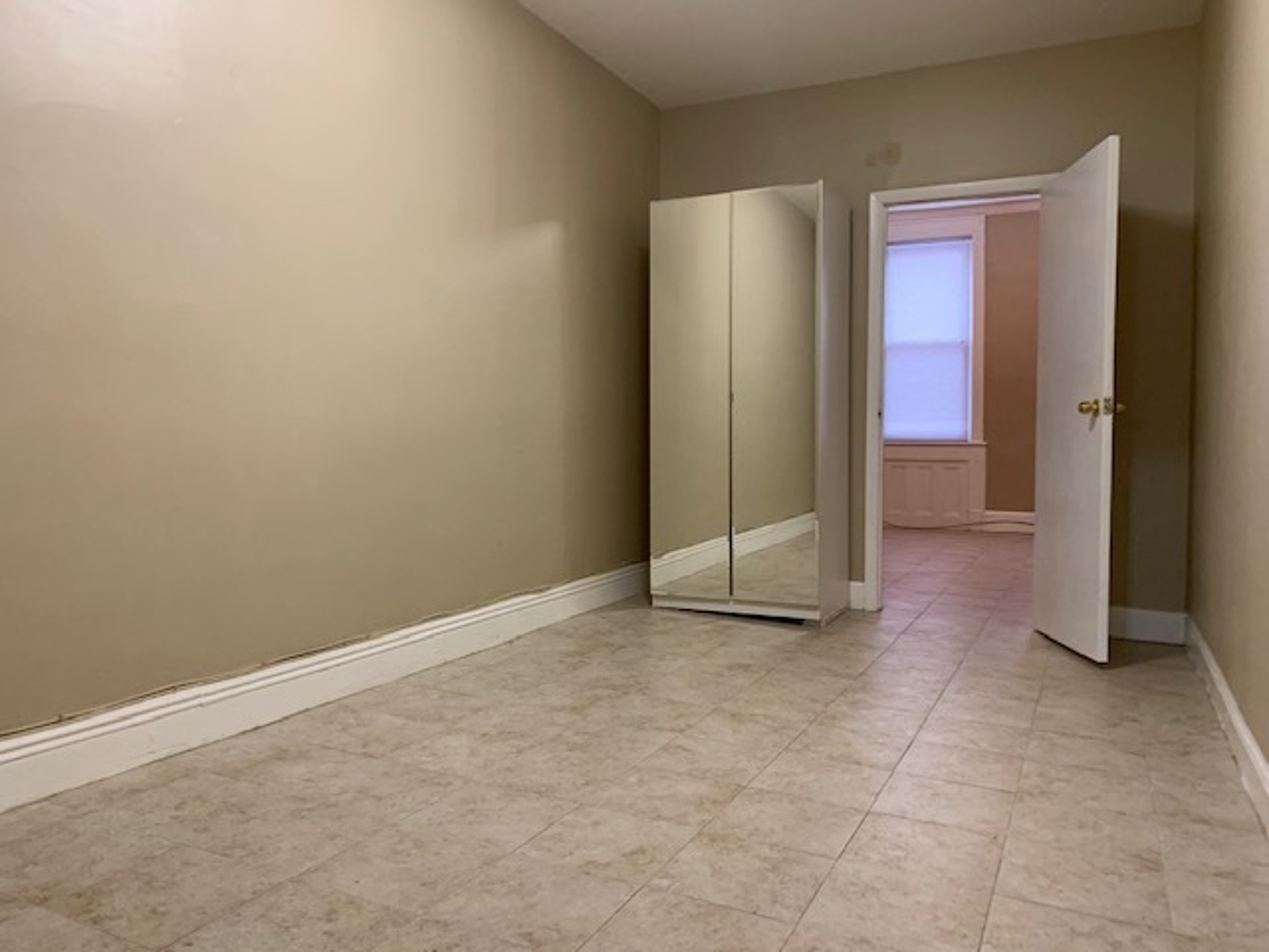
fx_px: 953
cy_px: 476
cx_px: 634
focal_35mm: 26
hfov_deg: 67.3
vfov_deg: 53.1
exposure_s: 1/40
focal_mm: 4.25
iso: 250
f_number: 1.8
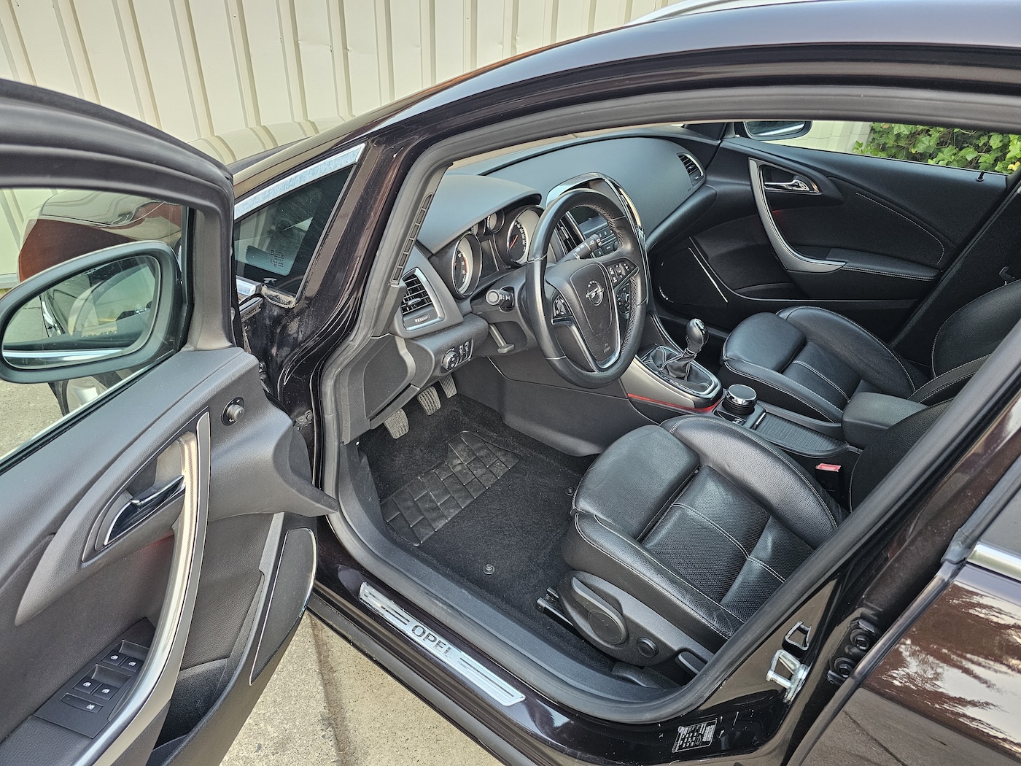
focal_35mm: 23
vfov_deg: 58.9
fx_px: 678
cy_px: 383
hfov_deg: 73.9
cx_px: 510
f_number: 1.7
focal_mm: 6.3
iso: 320
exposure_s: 1/100
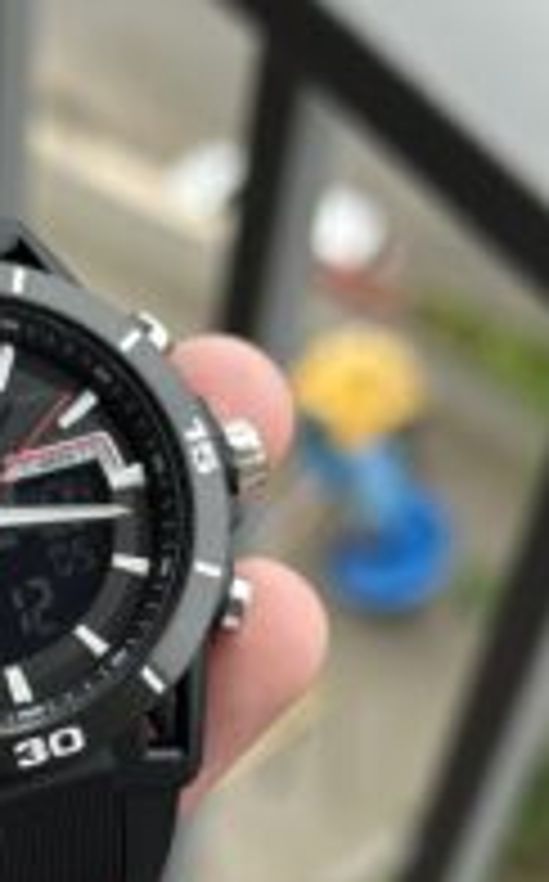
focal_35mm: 104
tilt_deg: -61.9
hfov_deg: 12.4
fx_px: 2497
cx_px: -27
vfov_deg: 19.7
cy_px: 756
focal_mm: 6.86
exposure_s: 1/714
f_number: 1.78
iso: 64
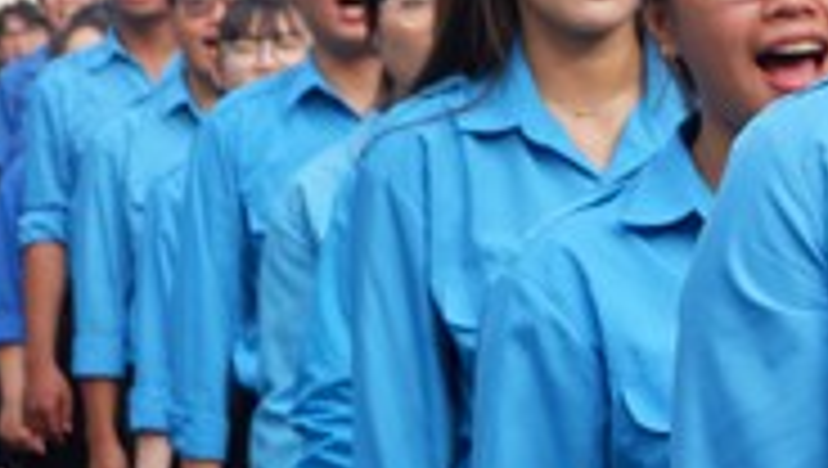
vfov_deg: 6.2
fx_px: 4286
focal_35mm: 195
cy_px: 43
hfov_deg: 10.5
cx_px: 1390
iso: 400
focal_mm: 31
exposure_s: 1/480
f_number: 5
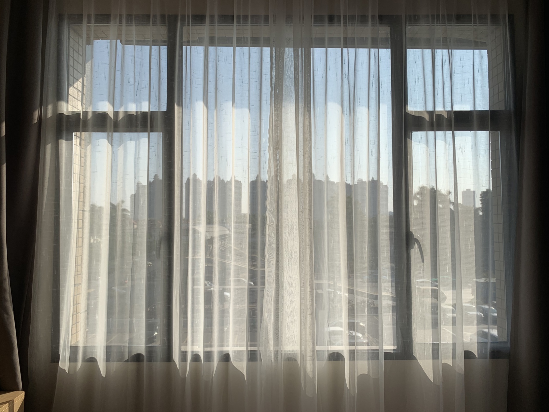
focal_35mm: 26
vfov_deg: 53.1
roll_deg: +0.1
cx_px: 274
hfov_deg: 67.3
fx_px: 412
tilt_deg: +2.0
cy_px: 206
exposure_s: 1/1812
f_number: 1.8
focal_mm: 4.25
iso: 25
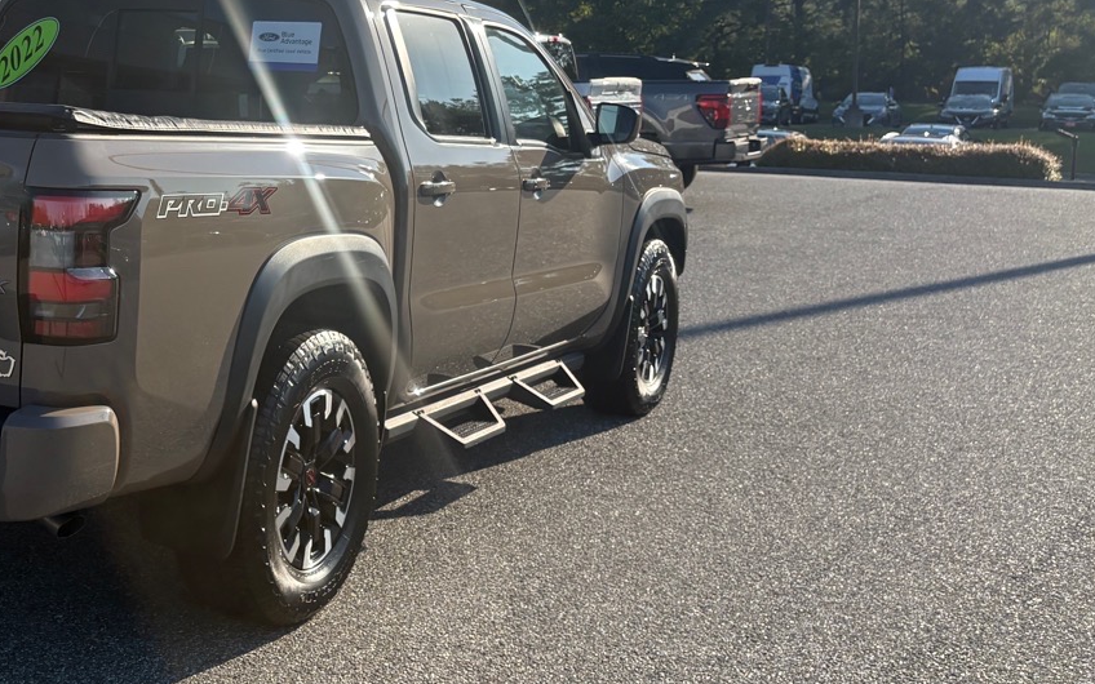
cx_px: 150
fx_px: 1552
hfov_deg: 36.9
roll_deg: +0.8
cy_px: 170
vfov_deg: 24.6
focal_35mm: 52
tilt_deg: -2.0
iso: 64
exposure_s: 1/2985
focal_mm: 5.96
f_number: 1.6
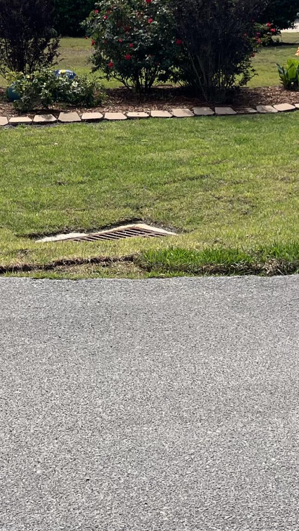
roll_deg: +2.8
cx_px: 86
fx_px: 1057
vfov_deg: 27.4
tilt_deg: -4.2
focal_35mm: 75
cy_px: 75
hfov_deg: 16.0
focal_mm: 5.7
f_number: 1.5
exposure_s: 1/6993
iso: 50
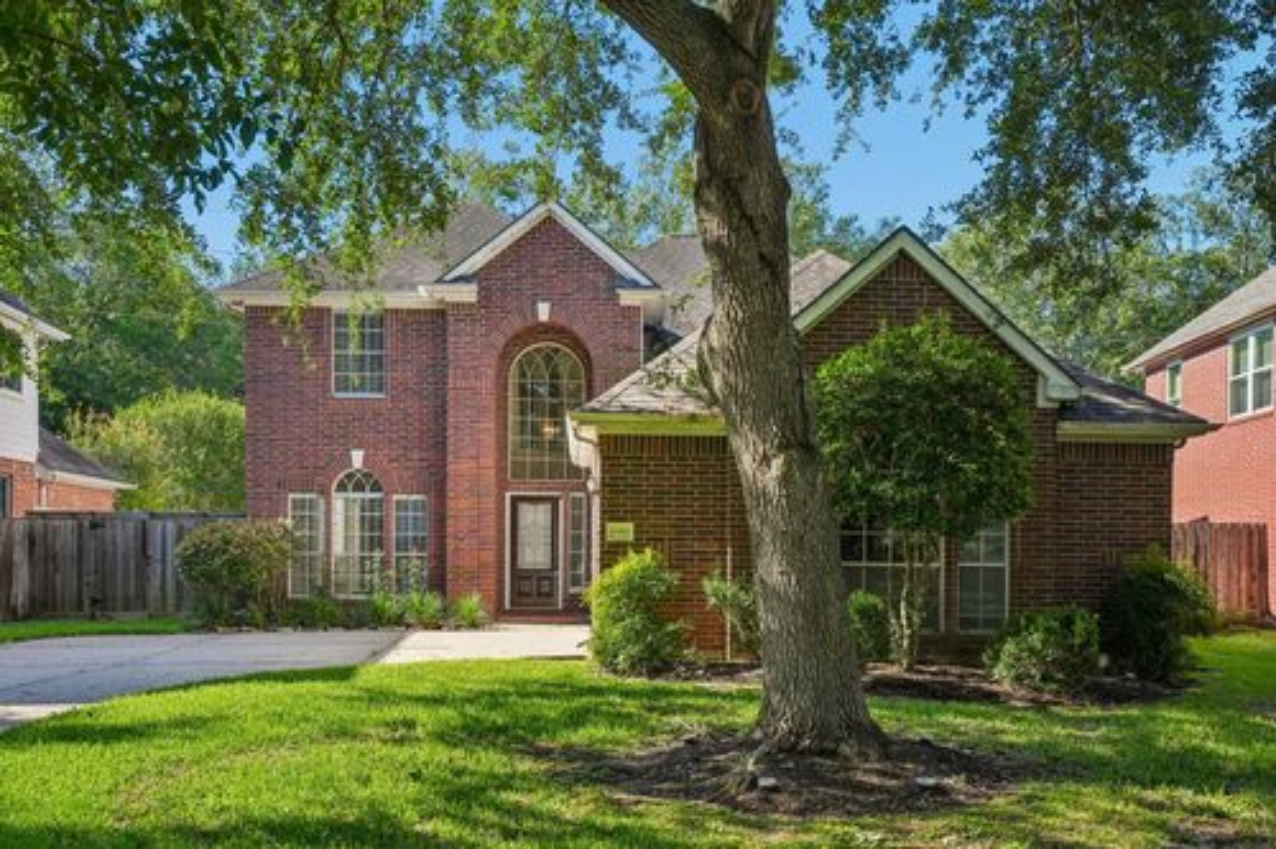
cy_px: 424
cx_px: 638
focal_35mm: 34
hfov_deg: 55.8
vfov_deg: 38.9
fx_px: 1205
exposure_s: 1/250
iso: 400
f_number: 8
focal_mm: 34
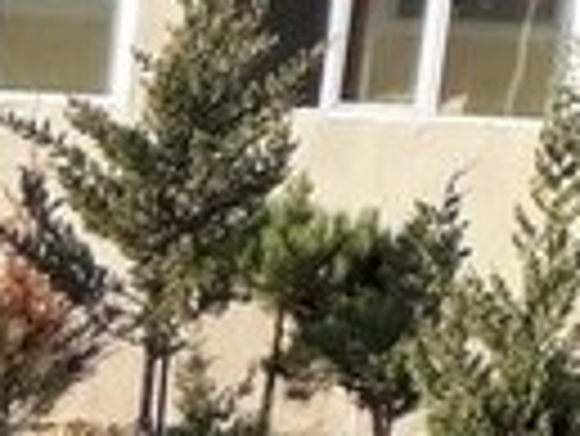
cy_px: 1050
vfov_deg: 9.5
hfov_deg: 11.6
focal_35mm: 138
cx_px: -845
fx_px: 2314
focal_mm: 3.6
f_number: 1.9
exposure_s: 1/443
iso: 40
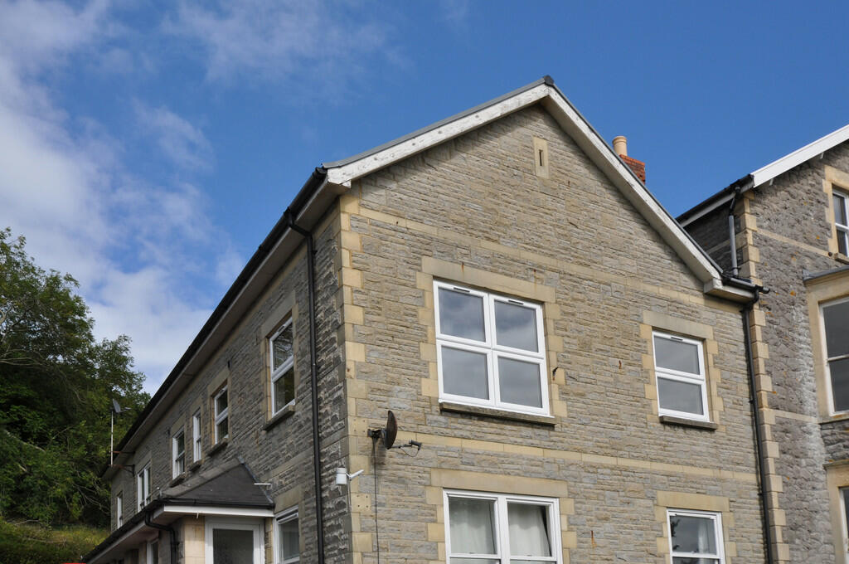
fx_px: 707
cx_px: 424
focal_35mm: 30
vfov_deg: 43.5
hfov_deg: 62.0
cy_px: 282
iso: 200
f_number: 10
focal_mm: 20
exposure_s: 1/400
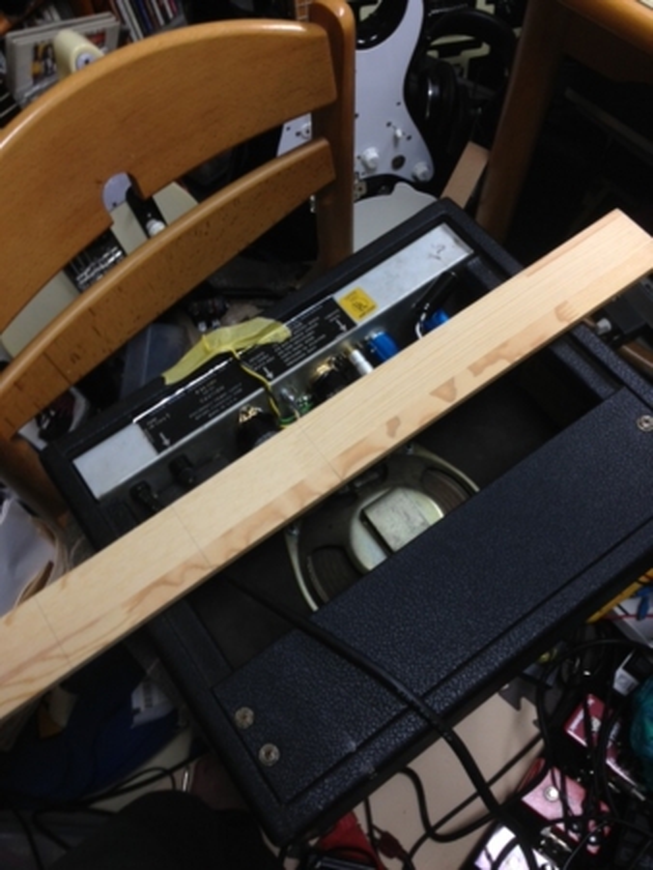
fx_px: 829
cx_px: 326
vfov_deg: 55.3
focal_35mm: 33
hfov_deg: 43.0
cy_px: 435
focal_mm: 4.13
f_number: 2.4
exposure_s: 1/24
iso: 50
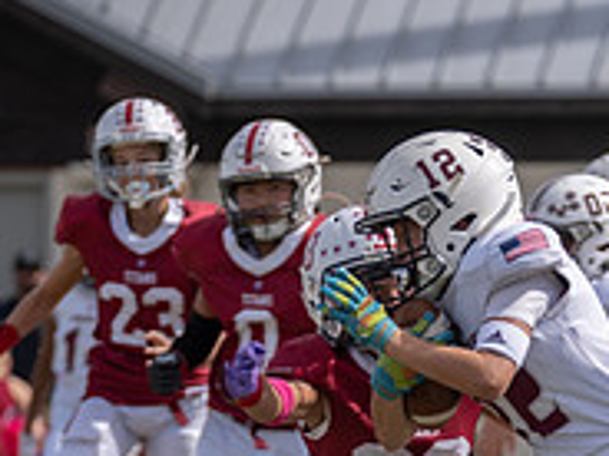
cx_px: 127
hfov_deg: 2.9
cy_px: 741
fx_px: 11910
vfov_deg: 2.2
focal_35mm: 677
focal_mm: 173
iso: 100
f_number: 4
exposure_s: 1/1250
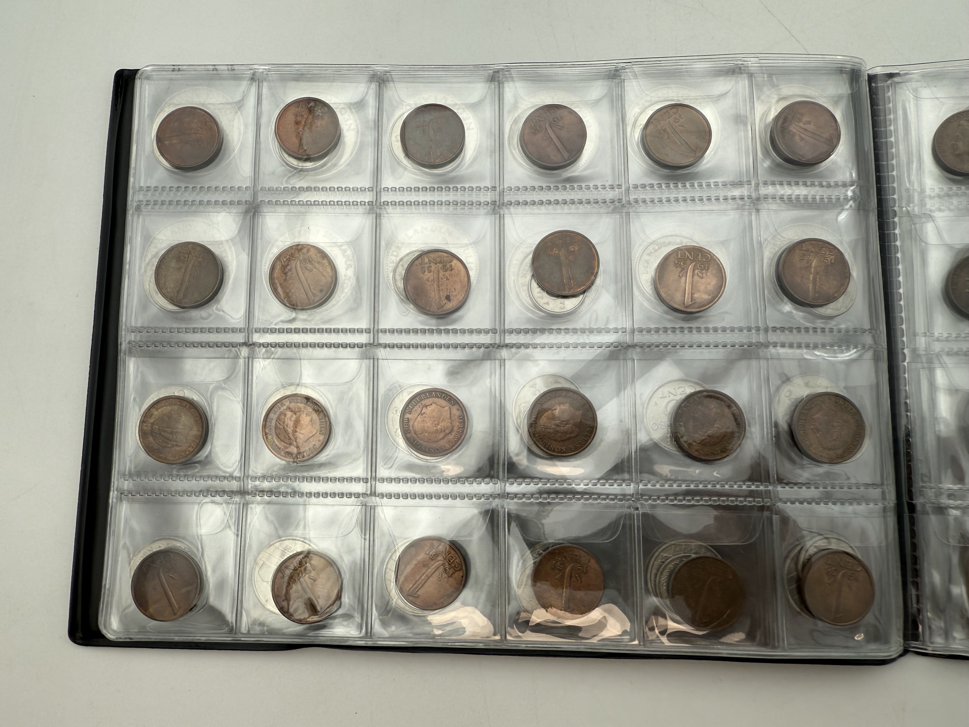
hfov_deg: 71.6
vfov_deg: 56.8
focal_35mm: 24
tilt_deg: -84.0
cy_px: 364
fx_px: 672
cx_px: 484
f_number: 2.2
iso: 40
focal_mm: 2.22
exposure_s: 1/320
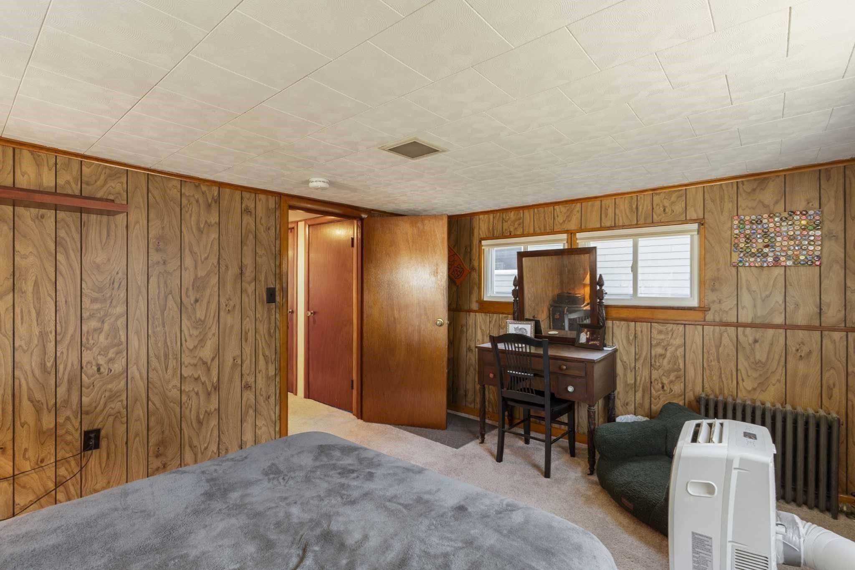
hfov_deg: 93.3
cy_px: 285
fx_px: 404
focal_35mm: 17
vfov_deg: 70.4
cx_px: 428
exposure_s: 1/5
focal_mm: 17
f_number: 8
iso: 500
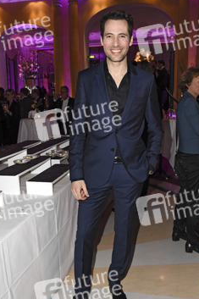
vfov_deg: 55.7
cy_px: 163
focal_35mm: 34
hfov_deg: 38.8
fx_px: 282
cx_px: 102
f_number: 4.5
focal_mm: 20
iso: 1600
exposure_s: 1/160
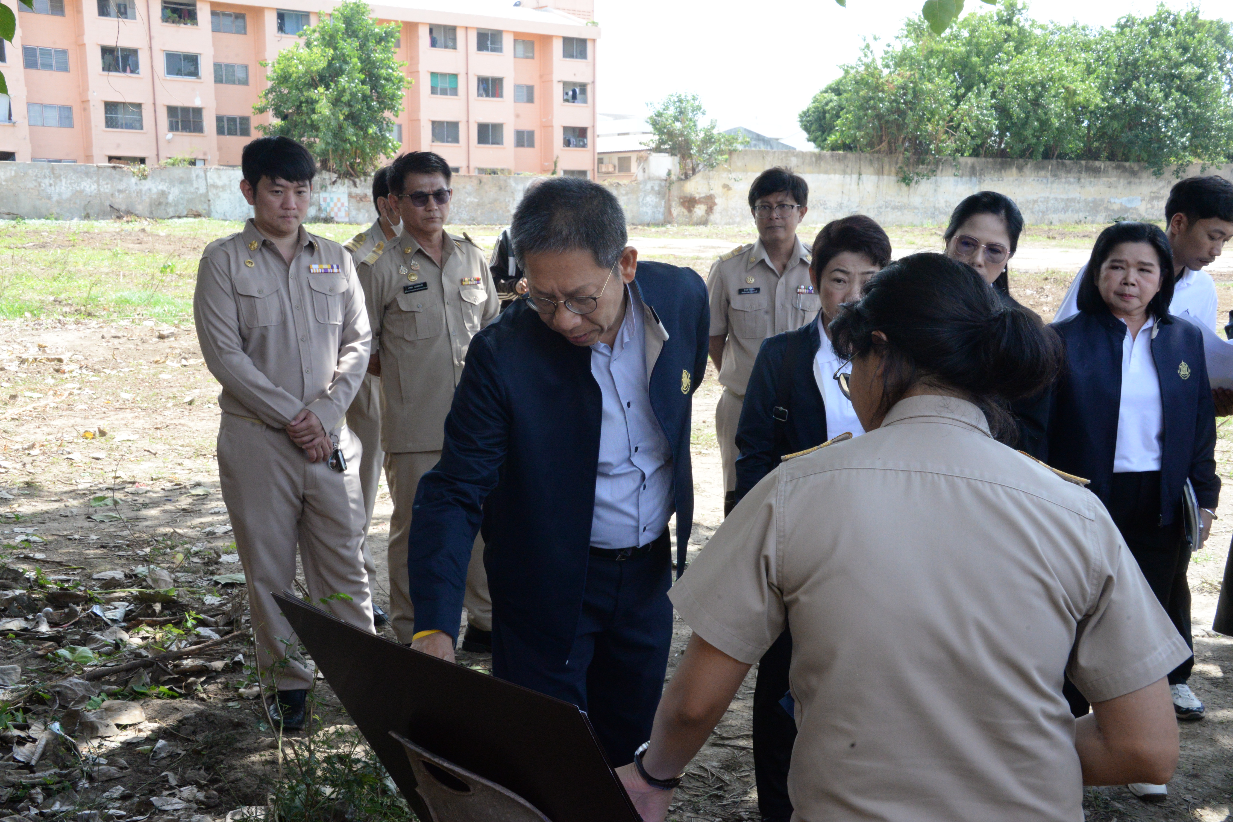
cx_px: 616
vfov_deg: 31.9
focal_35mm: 42
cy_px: 411
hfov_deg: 46.4
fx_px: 1438
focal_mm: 42
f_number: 16
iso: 4000
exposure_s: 1/400
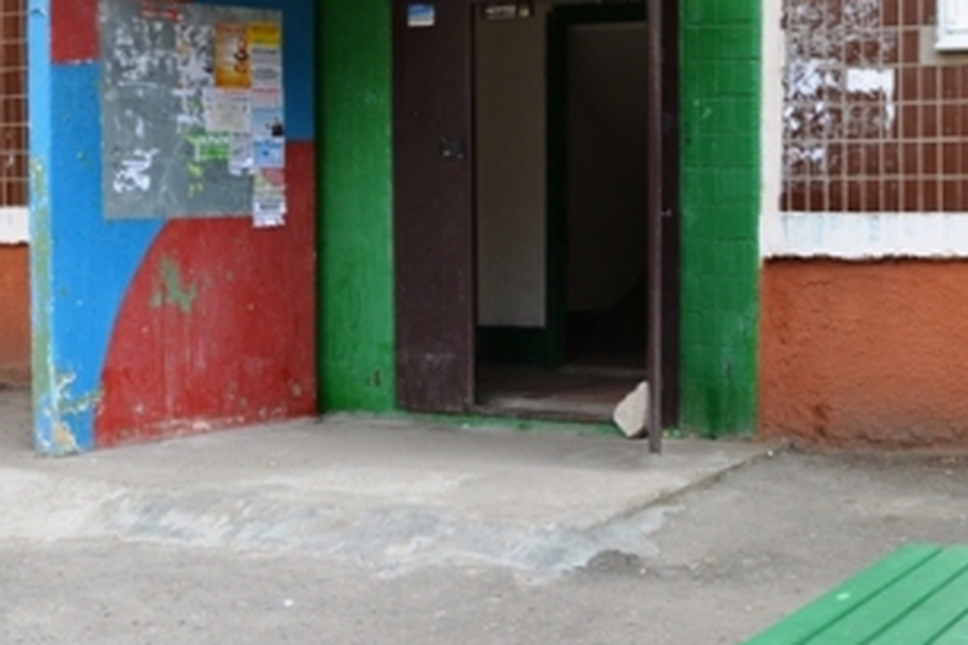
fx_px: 1425
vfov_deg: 25.5
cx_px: 487
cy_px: 275
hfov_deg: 37.5
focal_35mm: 53
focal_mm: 18
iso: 140
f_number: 5.6
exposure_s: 1/125
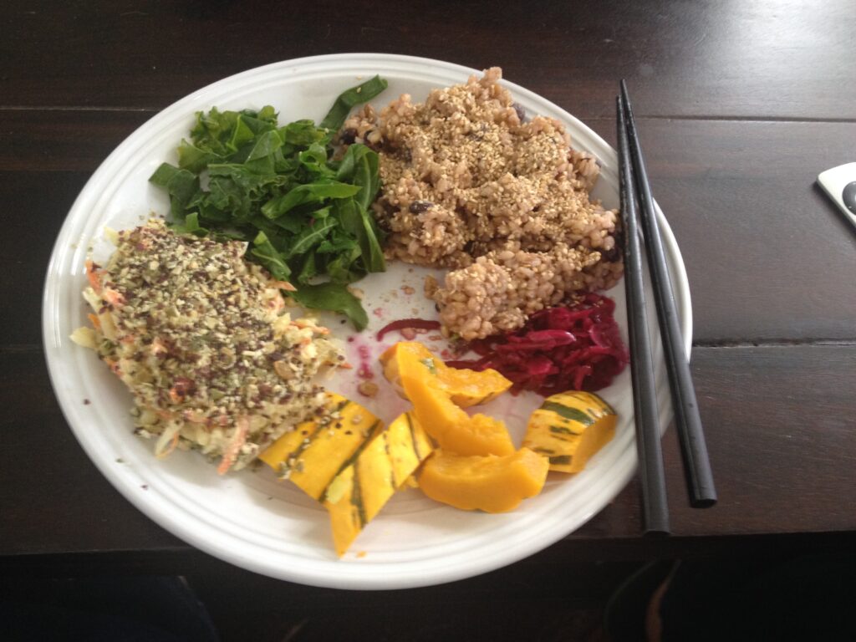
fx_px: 865
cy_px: 321
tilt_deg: -61.0
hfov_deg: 52.6
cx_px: 428
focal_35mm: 35
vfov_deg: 40.7
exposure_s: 1/20
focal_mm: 4.28
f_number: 2.4
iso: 100
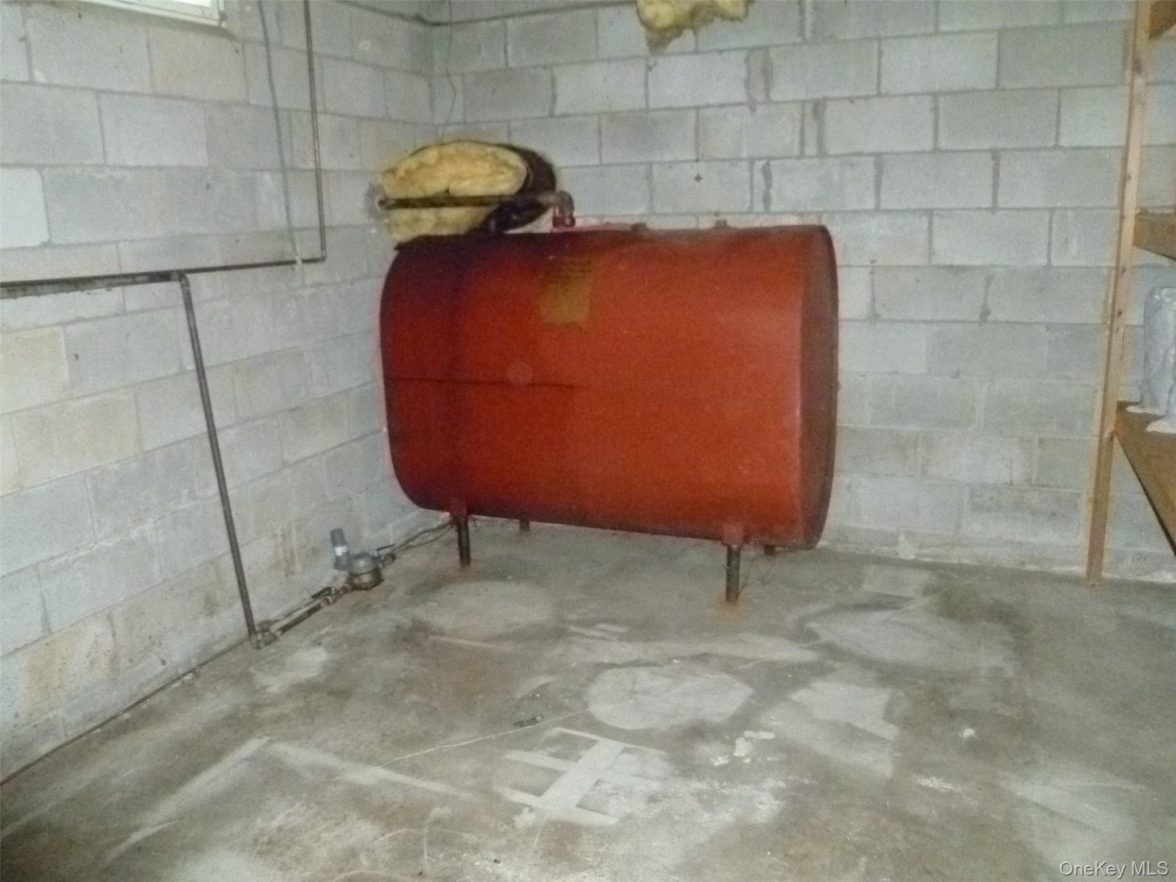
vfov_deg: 49.7
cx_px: 588
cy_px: 441
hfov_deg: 63.4
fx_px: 951
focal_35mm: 28
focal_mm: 5
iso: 1600
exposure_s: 1/30
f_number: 3.3
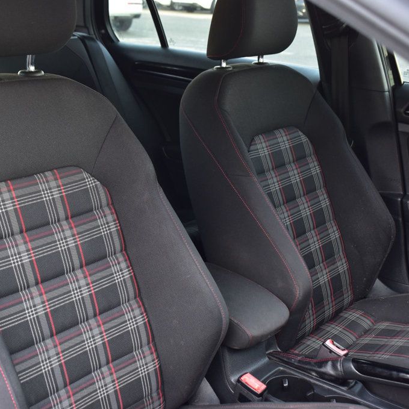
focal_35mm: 50
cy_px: 204
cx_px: 144
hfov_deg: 33.8
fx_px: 668
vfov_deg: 34.0
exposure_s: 1/15
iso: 500
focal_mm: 26
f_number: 6.3
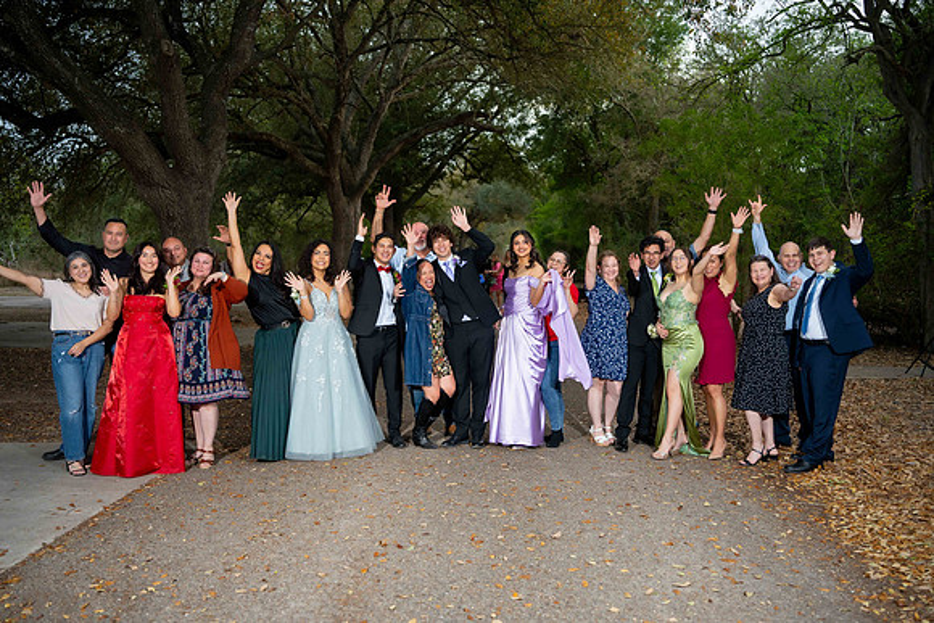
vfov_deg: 37.9
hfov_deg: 54.4
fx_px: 908
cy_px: 312
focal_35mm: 35
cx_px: 467
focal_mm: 35
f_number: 2.2
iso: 200
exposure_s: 1/200
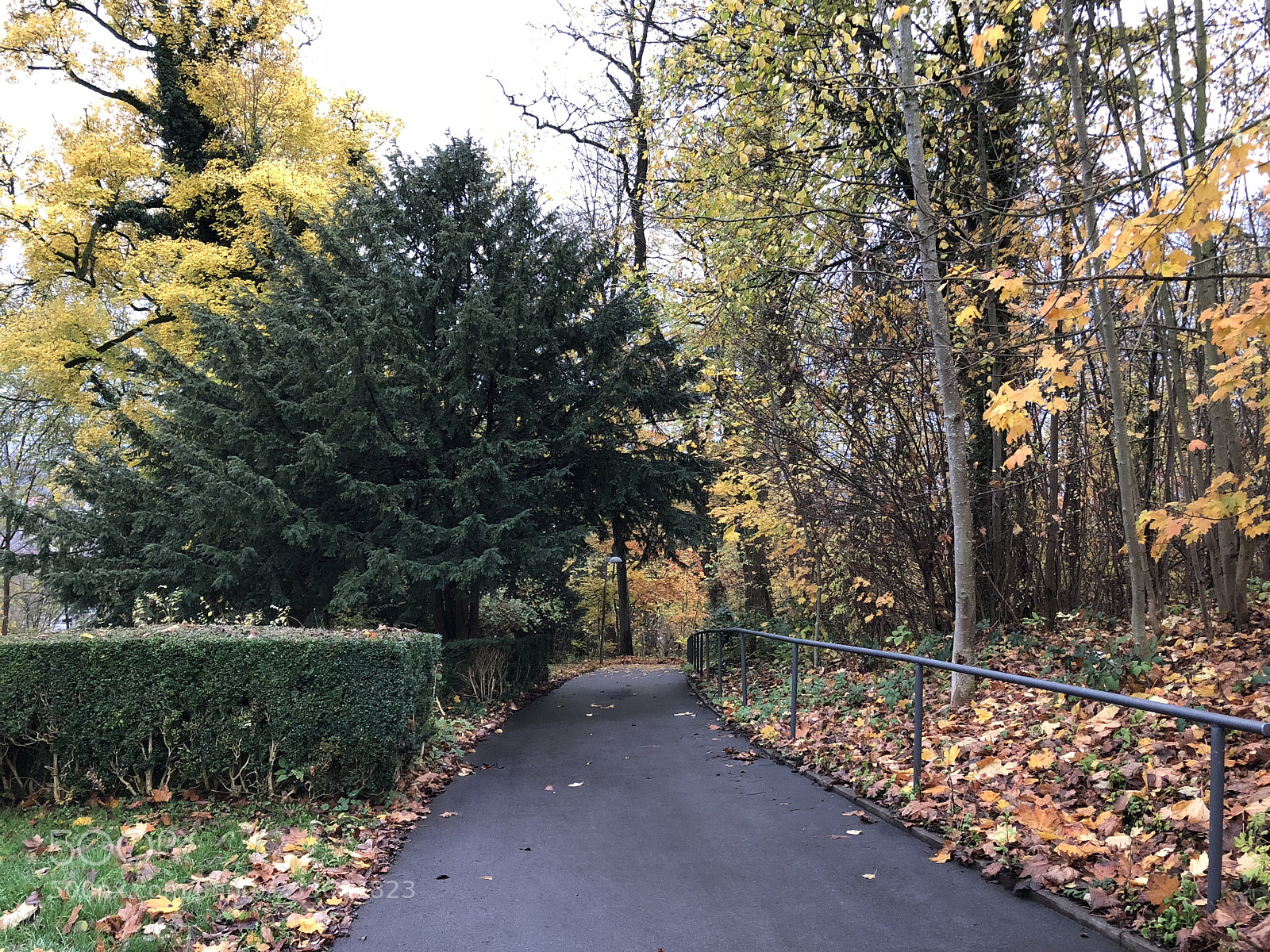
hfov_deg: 63.4
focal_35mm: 28
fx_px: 1027
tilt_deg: -1.2
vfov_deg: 49.7
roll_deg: -0.7
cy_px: 476
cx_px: 635
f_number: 1.8
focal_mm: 3.99
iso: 100
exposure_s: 1/17
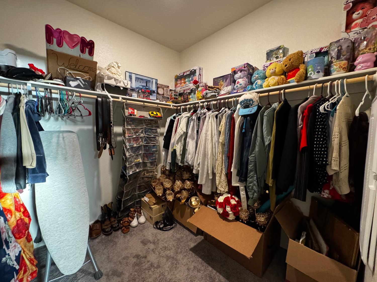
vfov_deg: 85.7
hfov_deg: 102.1
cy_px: 141
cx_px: 188
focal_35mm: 14
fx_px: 152
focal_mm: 2.22
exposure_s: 1/60
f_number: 2.2
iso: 800
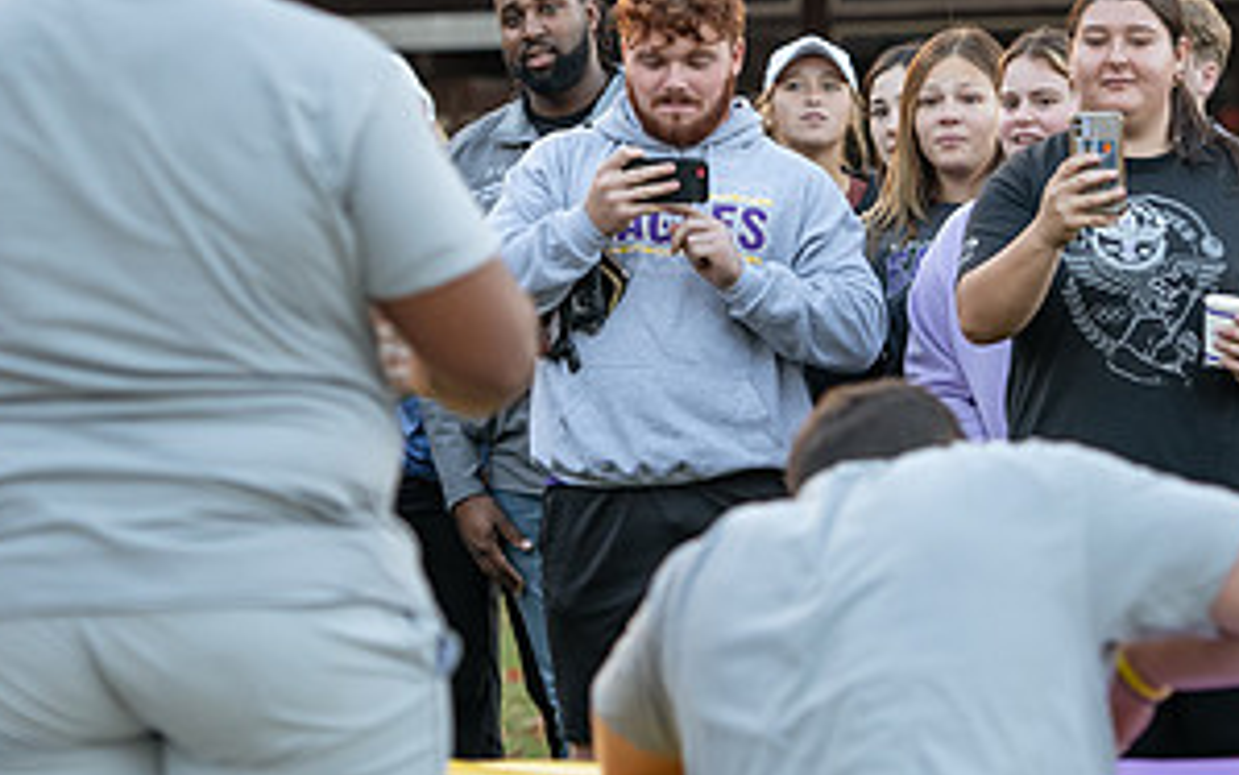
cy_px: 160
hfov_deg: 10.4
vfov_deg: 6.5
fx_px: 6822
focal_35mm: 202
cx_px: 675
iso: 800
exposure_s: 1/320
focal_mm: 102
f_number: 3.2
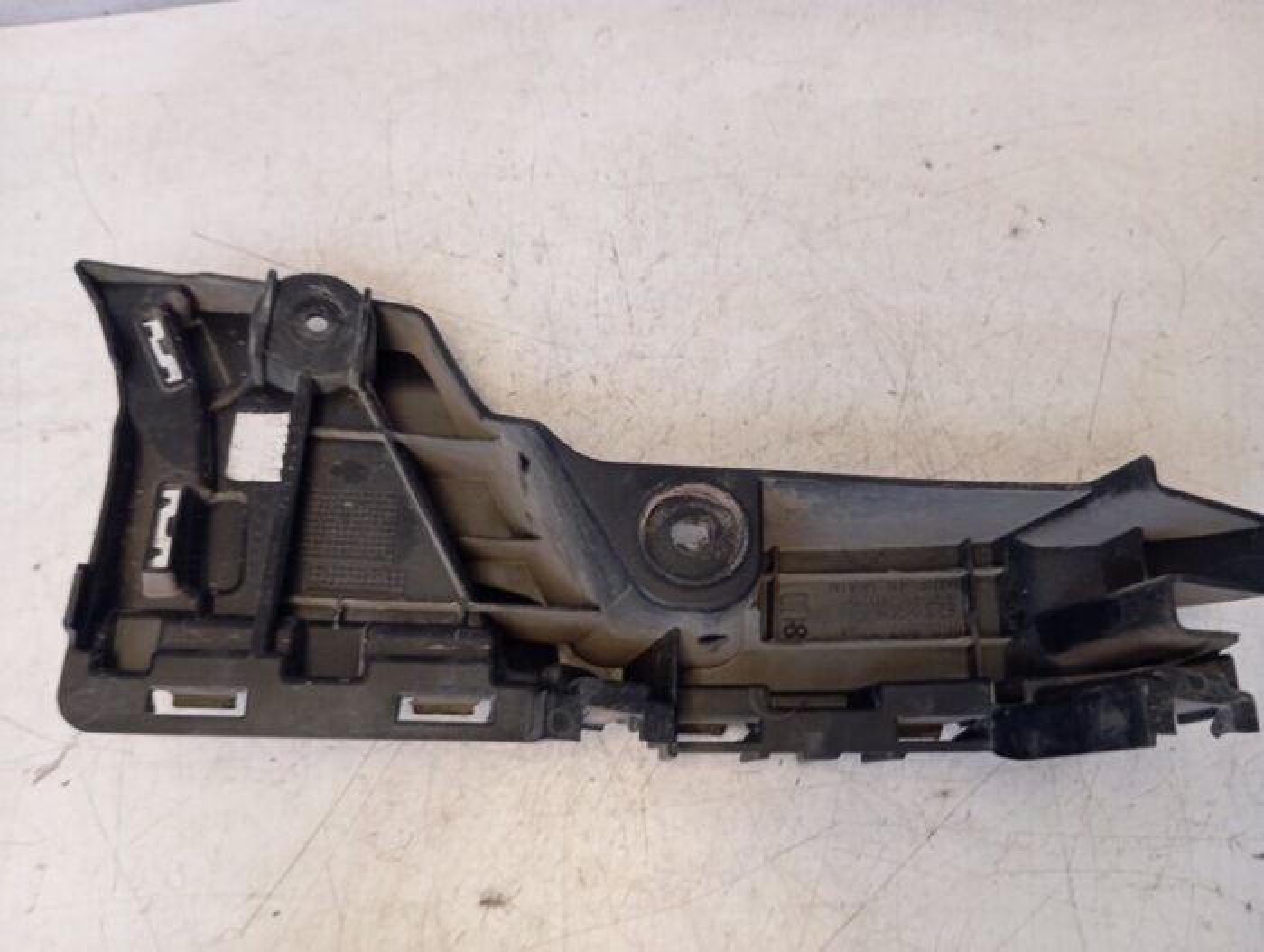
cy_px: 476
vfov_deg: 49.9
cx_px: 632
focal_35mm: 28
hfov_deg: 63.4
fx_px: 1024
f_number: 1.8
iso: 756
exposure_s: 1/25
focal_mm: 4.22
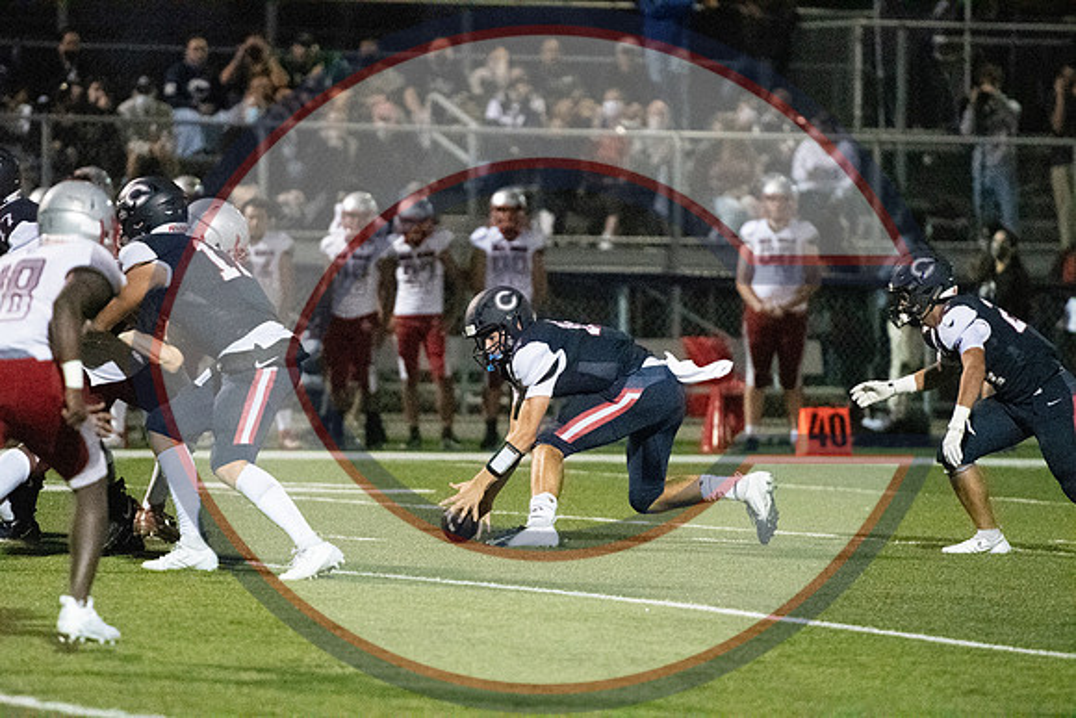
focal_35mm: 300
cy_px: 359
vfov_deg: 4.6
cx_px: 538
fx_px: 8968
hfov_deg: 6.9
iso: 40000
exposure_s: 1/3200
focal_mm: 200
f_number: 2.8
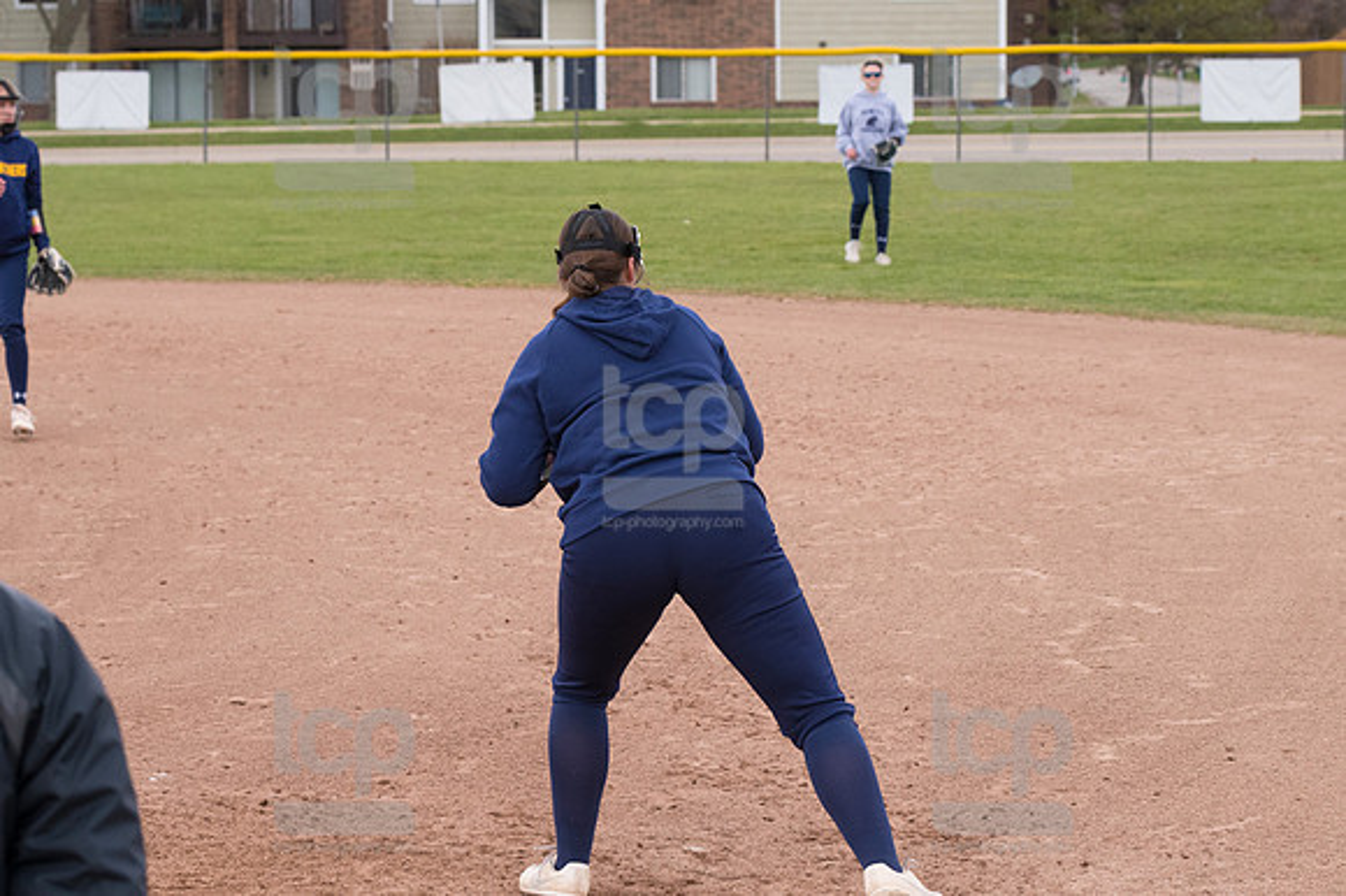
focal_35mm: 105
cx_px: 673
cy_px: 448
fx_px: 3923
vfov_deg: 13.0
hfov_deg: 19.5
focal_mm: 70
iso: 640
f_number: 5.6
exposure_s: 1/1600
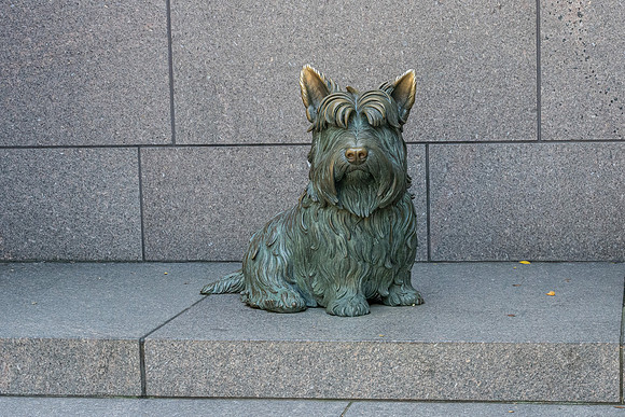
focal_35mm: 93
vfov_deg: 14.7
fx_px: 1619
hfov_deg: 21.8
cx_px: 366
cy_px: 273
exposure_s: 1/200
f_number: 10
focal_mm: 63
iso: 3600
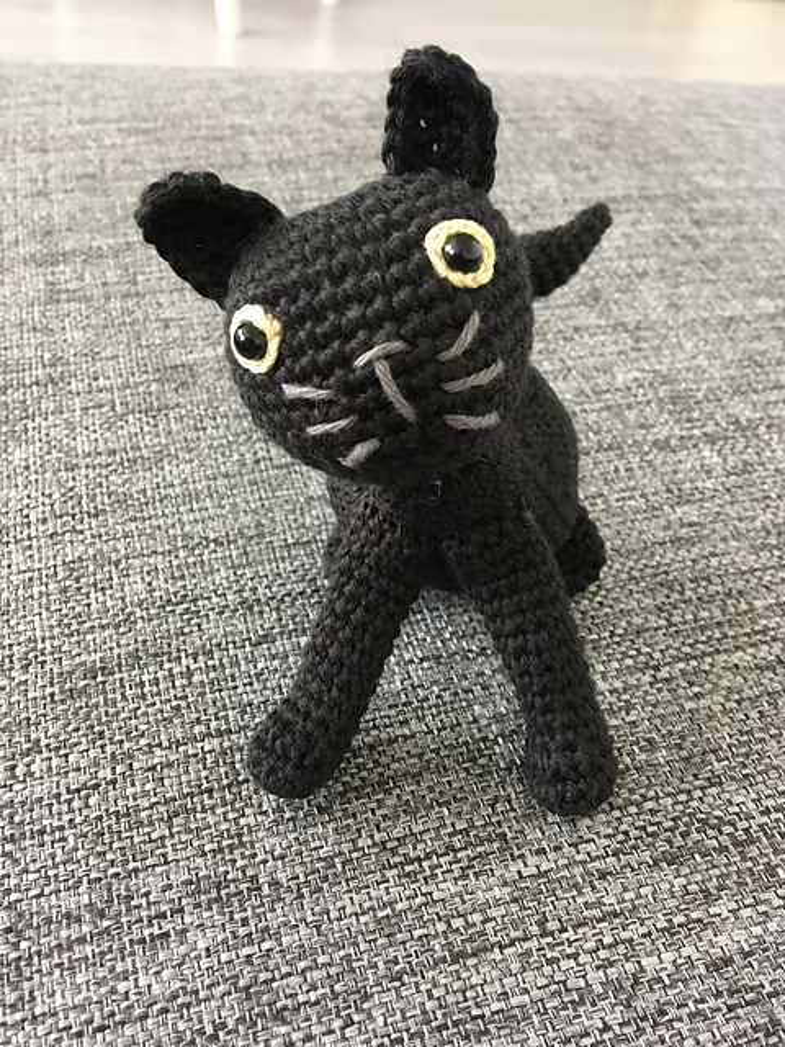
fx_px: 877
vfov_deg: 61.7
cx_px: 392
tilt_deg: -45.7
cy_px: 524
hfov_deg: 48.2
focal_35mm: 29
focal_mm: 4.15
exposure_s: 1/17
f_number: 2.2
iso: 200
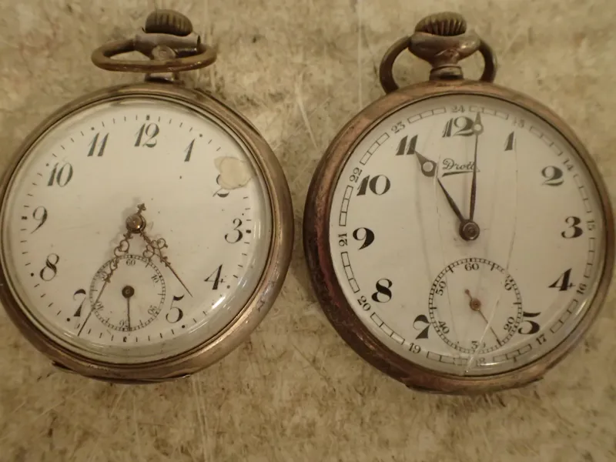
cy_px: 231
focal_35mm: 30
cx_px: 308
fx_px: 534
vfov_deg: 46.8
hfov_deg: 60.0
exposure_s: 1/50
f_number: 2.3
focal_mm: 5.5
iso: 800
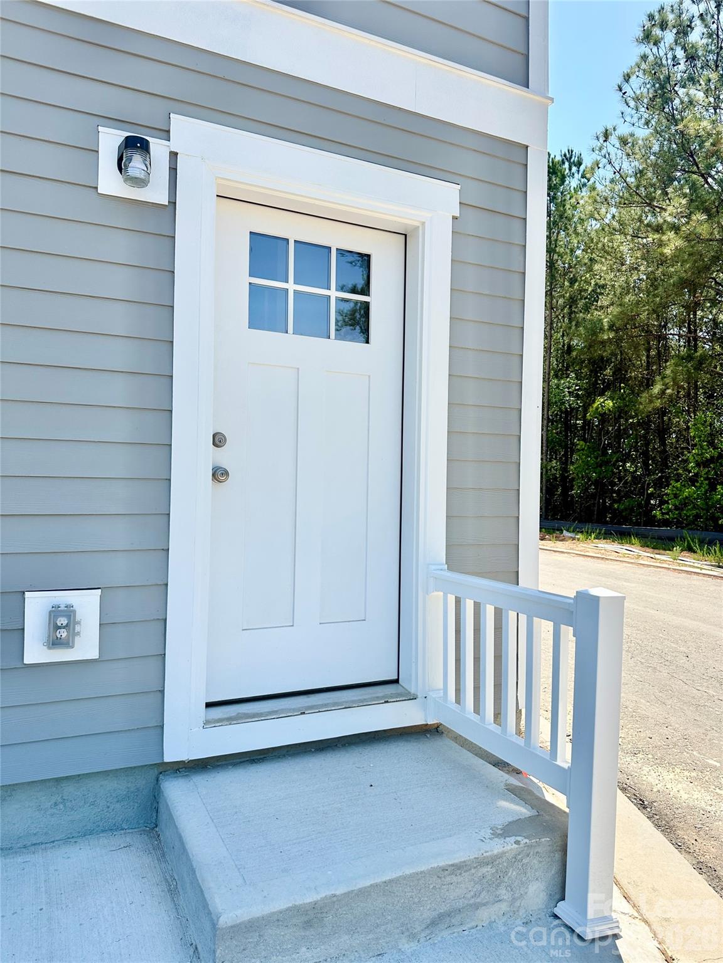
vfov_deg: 71.6
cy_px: 482
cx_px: 362
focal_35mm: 24
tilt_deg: +1.6
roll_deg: -1.8
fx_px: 668
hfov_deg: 56.8
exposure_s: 1/2591
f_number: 1.78
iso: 80
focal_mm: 6.86
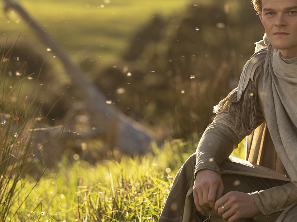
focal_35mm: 210
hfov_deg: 9.4
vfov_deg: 7.1
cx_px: 122
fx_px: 1801
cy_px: 87
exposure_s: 1/160
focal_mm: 110
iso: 100
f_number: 2.8
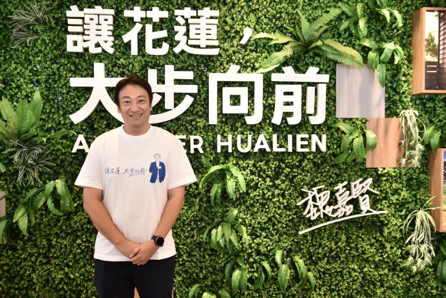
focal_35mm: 32
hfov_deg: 58.7
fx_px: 397
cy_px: 149
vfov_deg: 41.2
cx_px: 223
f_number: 4.5
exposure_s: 1/125
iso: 1600
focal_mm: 32
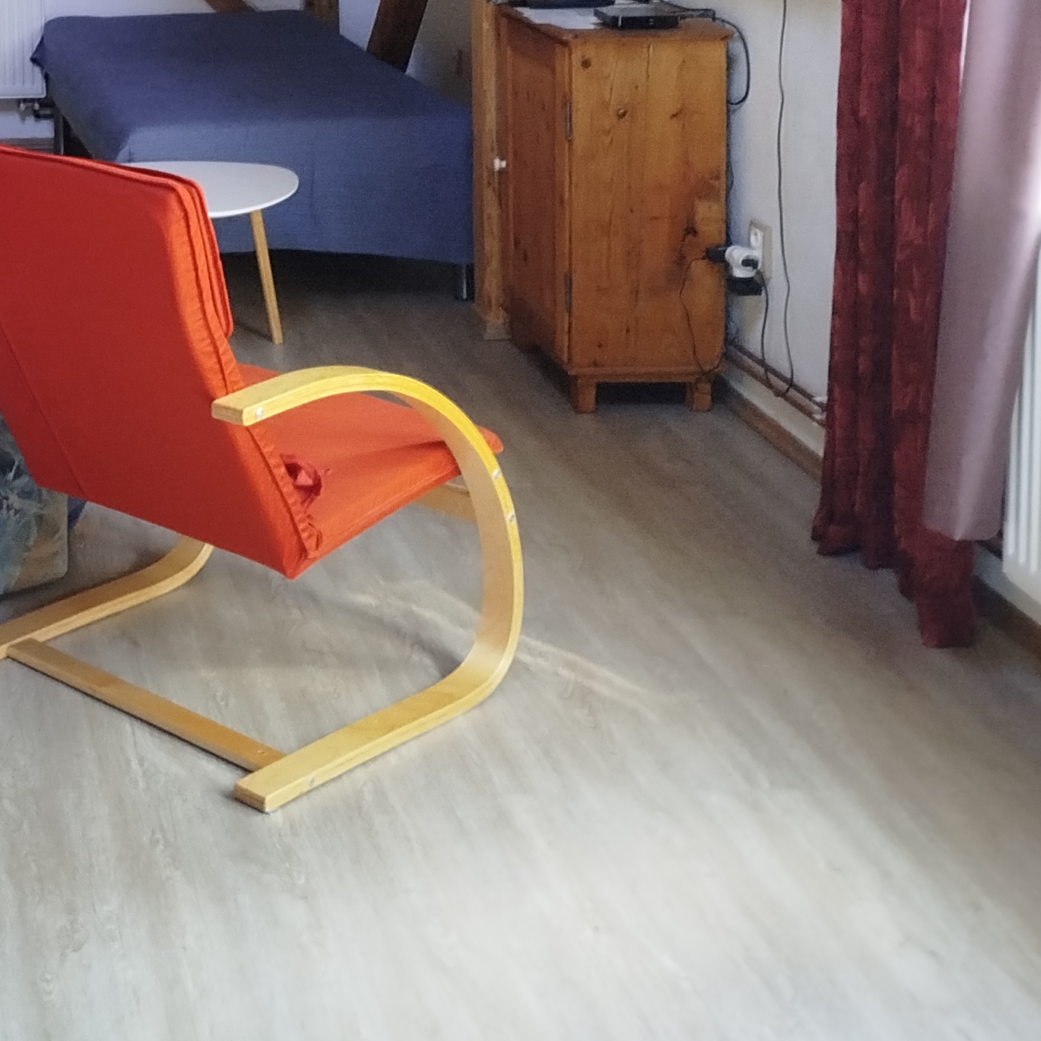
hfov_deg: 24.6
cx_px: -262
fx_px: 2109
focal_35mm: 62
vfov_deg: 26.0
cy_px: -56
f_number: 1.7
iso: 160
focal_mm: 5.31
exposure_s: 1/33
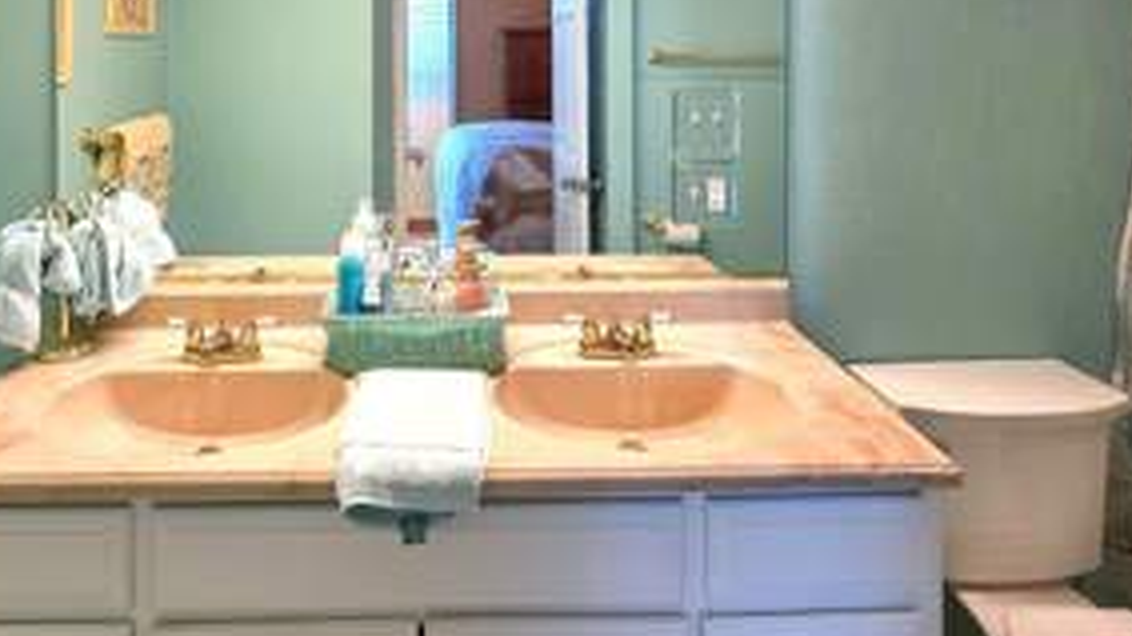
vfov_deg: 43.0
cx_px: 456
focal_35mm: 24
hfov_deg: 75.5
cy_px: 48
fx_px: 720
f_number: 1.9
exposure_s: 1/120
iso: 64
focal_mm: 2.2
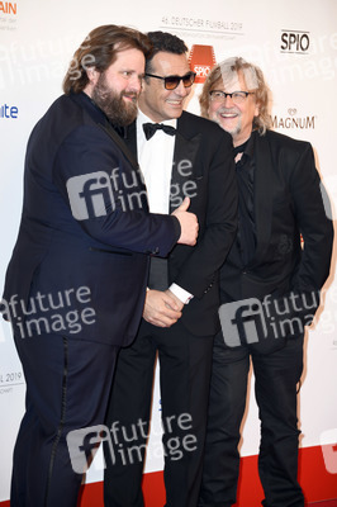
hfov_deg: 10.1
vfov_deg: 15.2
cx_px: 168
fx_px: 1899
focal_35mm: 135
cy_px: 254
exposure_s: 1/125
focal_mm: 135
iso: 250
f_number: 6.3
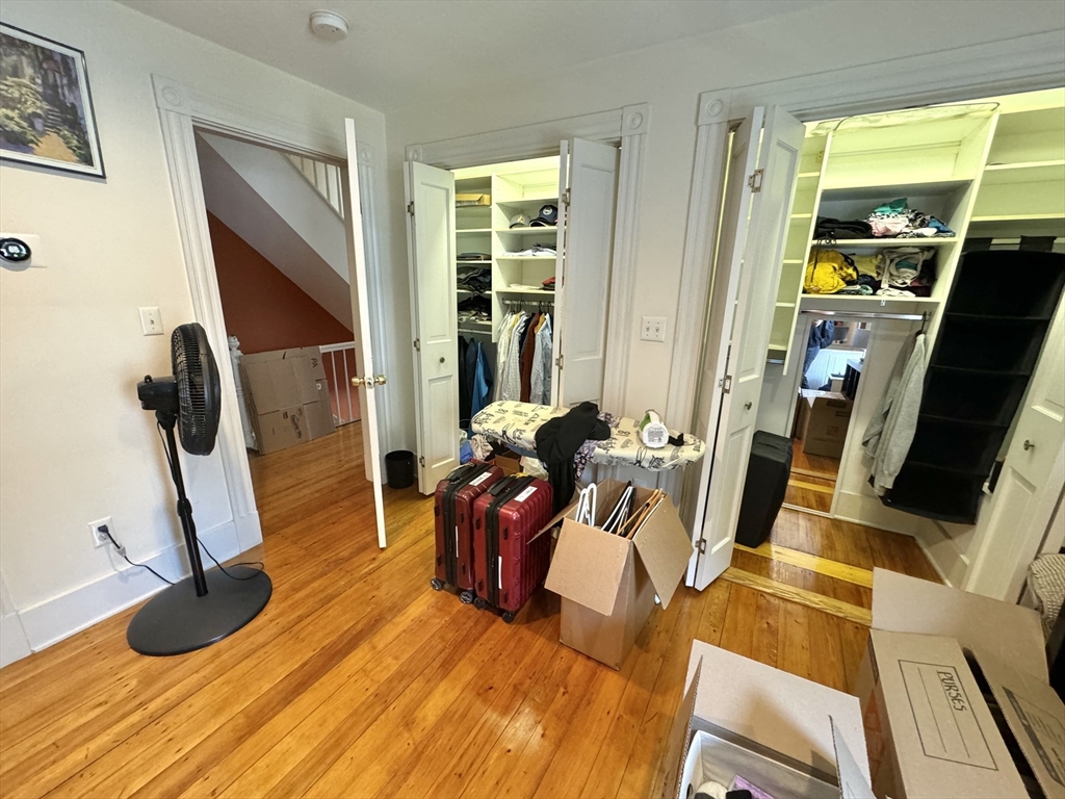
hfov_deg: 102.1
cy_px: 400
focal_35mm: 14
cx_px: 532
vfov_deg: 85.7
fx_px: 431
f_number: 2.2
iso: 500
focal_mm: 2.22
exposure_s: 1/60
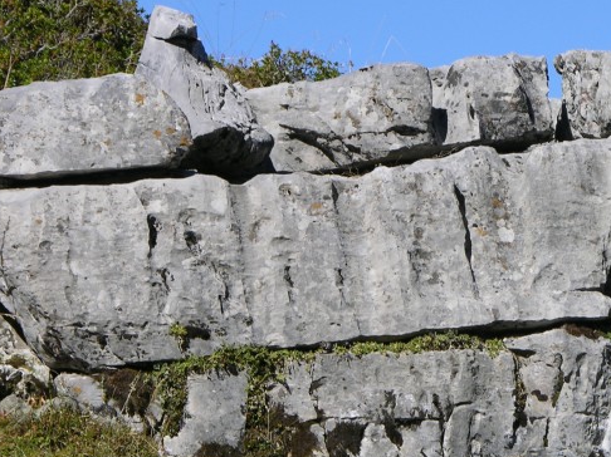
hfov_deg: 6.7
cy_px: 271
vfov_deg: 5.0
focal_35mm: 295
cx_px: 503
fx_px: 5204
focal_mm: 34.7
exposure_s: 1/300
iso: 50
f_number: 5.4
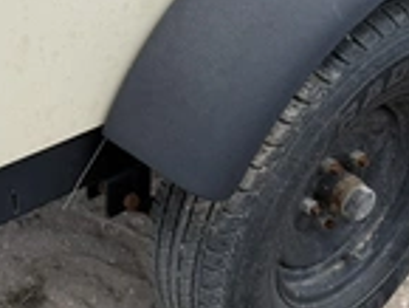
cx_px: 141
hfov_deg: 29.2
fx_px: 780
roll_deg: +3.8
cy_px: 189
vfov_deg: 22.2
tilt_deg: -36.4
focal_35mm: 66
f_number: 1.78
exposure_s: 1/1689
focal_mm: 6.76
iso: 80
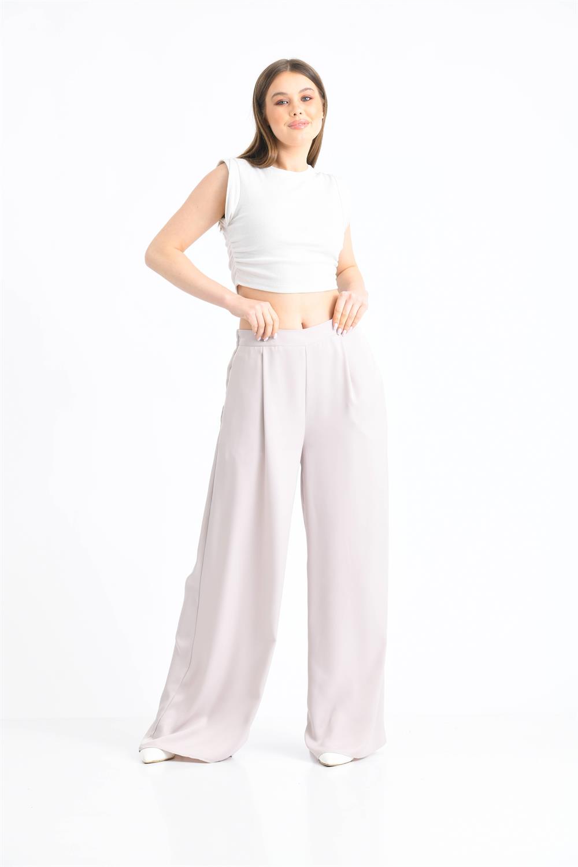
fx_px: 2408
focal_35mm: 100
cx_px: 289
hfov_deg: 13.7
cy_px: 434
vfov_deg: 20.4
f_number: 9
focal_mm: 100
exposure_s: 1/125
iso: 100
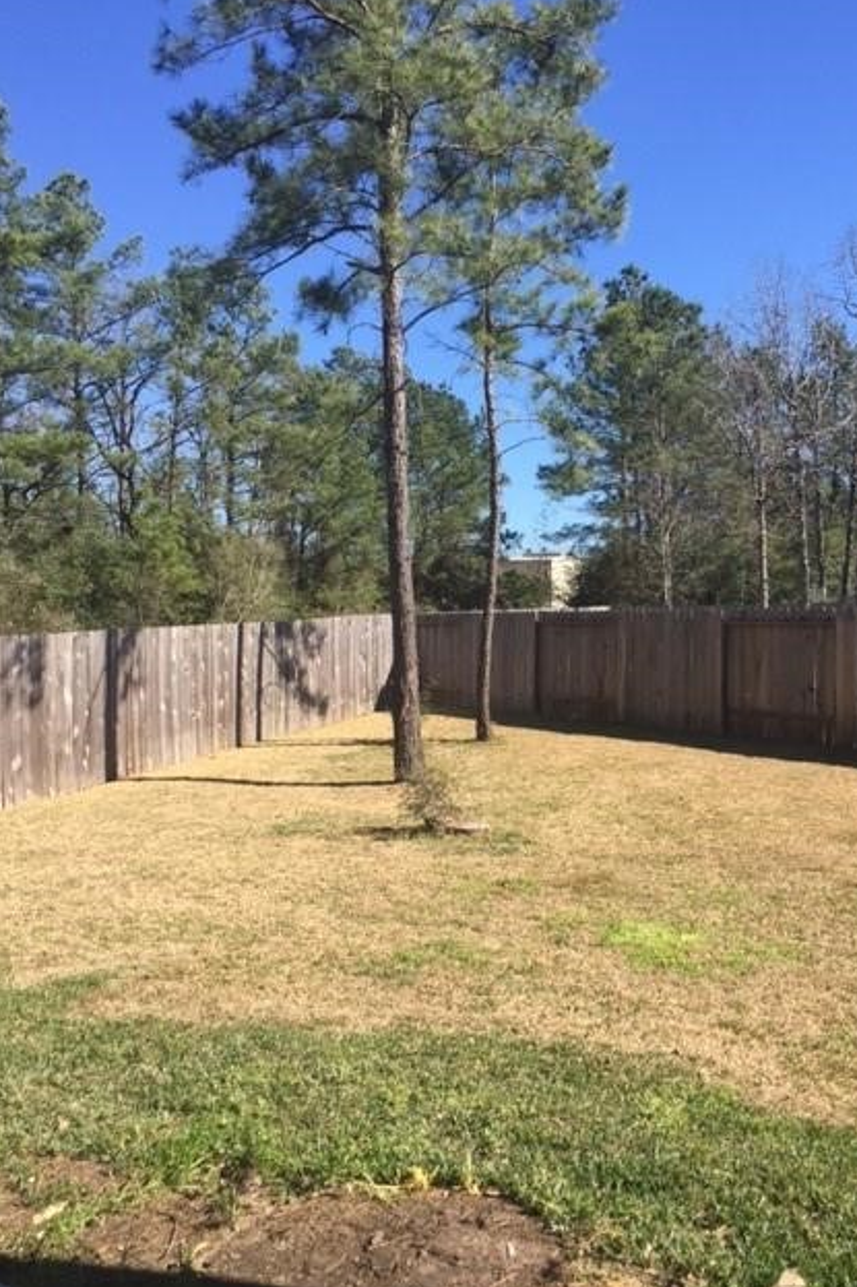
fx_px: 1107
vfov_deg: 60.3
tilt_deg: +1.5
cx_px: 456
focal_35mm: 31
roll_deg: -0.1
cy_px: 655
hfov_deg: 42.3
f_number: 2.2
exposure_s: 1/1199
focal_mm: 4.15
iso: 32
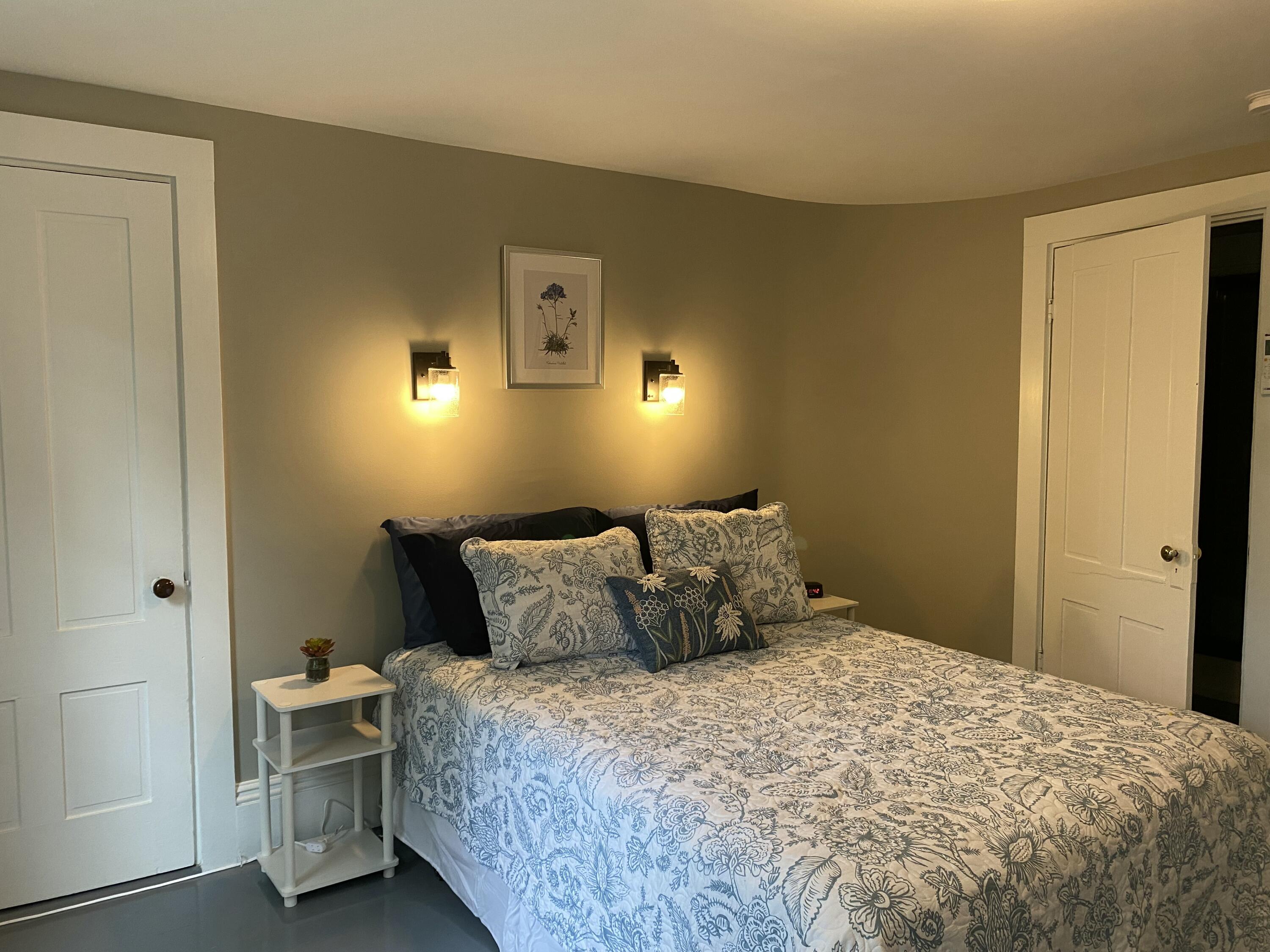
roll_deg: +0.1
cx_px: 635
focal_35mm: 26
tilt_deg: -4.0
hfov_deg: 67.3
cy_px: 476
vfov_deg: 53.1
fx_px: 954
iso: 100
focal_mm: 4.25
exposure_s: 1/60
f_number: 1.8
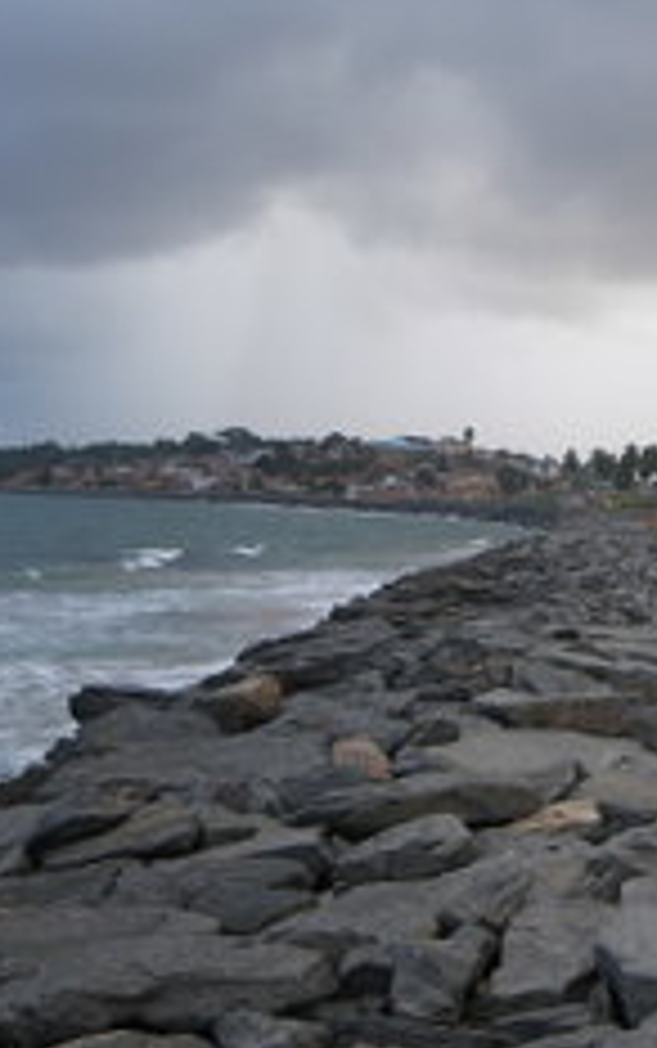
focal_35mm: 60
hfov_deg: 19.8
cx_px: 873
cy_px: 517
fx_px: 1716
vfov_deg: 34.0
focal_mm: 5.8
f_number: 2.8
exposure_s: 1/60
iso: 64
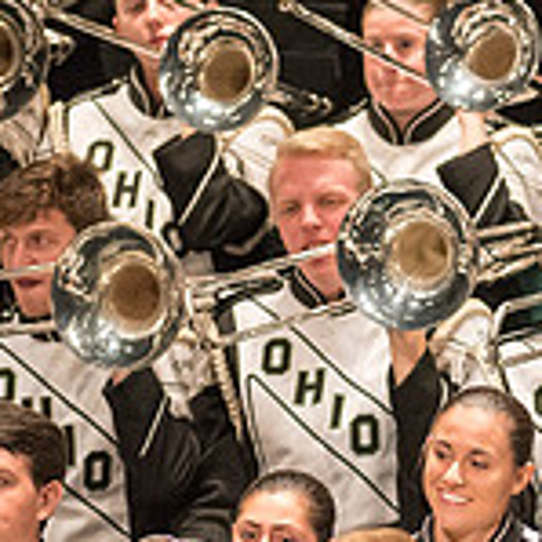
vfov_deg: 1.8
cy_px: 267
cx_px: 989
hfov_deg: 1.8
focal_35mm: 990
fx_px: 17537
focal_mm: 300
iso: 4000
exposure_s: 1/500
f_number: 2.8
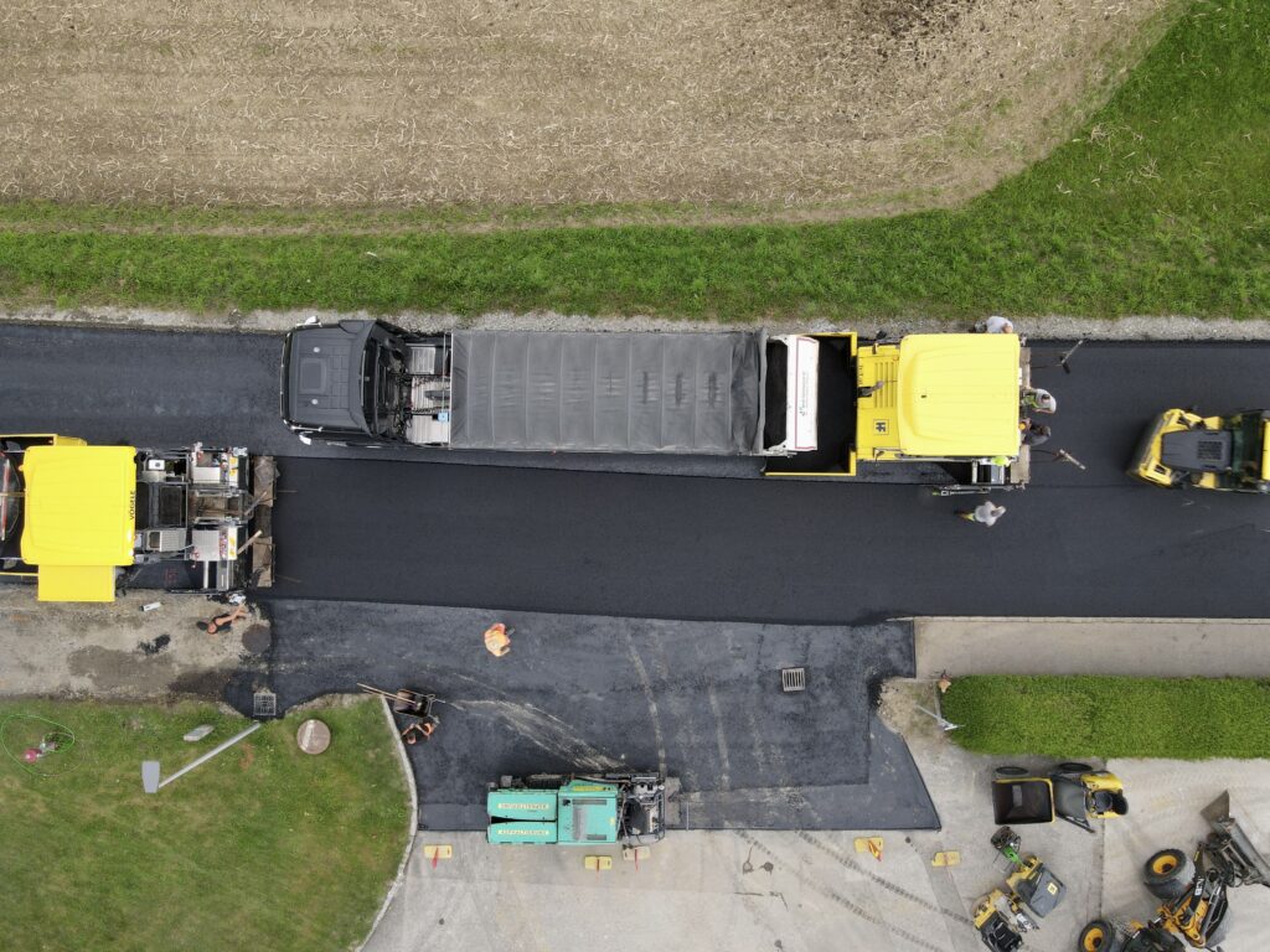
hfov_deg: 71.6
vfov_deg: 56.8
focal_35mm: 24
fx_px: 881
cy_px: 476
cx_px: 635
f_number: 2.8
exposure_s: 1/15
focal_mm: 4.5
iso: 130
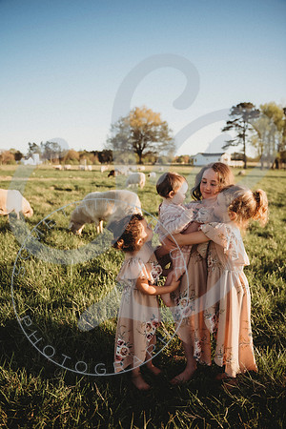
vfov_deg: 67.4
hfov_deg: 47.9
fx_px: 322
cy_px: 214
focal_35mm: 27
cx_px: 143
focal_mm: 27
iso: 100
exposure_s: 1/800
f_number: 2.8
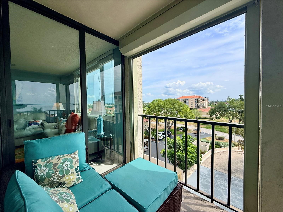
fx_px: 114
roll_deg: +0.6
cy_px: 106
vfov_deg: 85.7
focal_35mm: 14
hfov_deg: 102.1
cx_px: 142
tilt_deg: -1.2
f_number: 2.2
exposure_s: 1/2410
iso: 50
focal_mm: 2.22
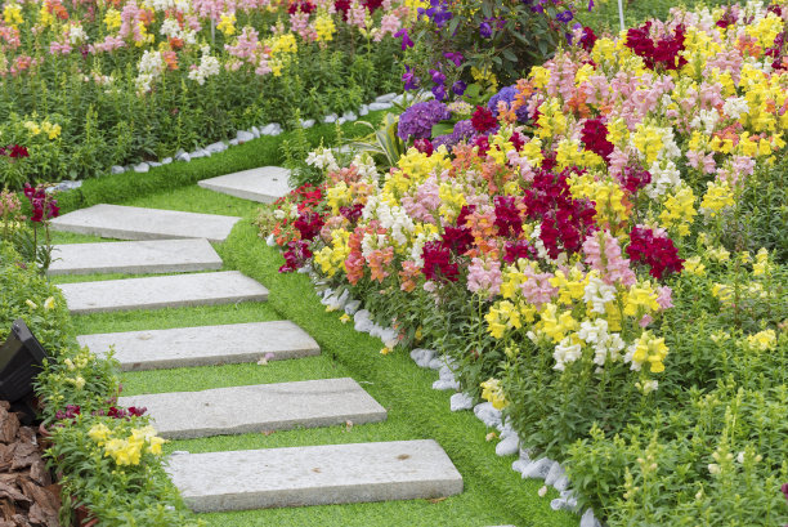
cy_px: 264
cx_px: 394
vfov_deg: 12.5
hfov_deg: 18.6
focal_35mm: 110
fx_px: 2409
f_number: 10
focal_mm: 110
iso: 800
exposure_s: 1/80
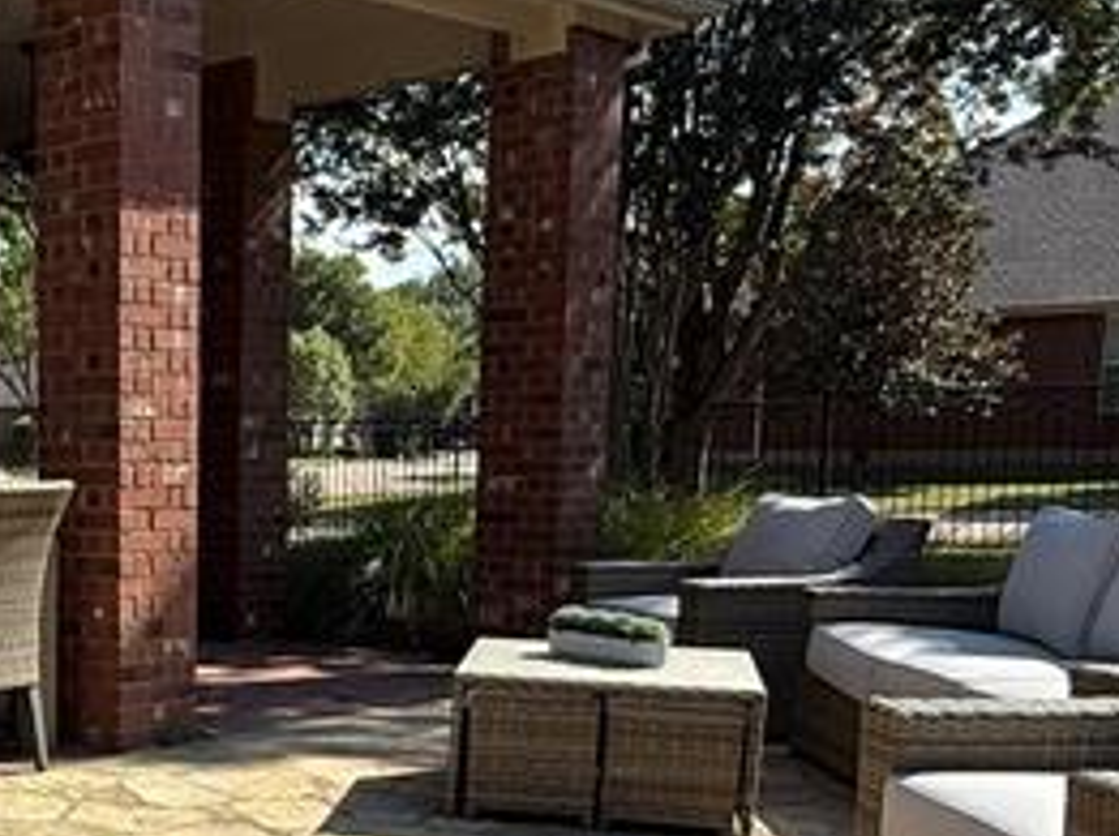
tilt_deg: -7.1
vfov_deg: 25.9
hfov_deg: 31.4
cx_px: -90
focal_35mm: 55
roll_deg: +0.8
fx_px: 1775
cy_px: 699
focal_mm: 2.22
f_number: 2.2
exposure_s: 1/1312
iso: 50
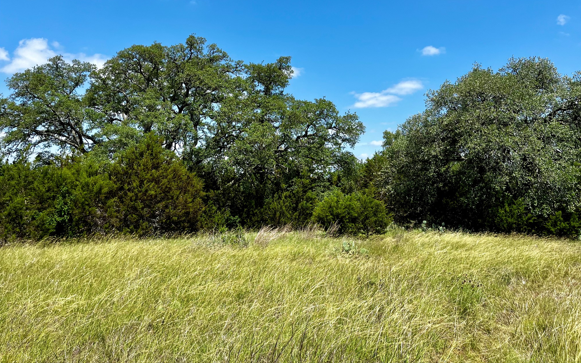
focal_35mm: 28
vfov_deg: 44.3
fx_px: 443
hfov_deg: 66.5
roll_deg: +0.4
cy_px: 144
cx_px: 294
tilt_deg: +6.2
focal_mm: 5.1
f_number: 1.6
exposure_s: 1/2755
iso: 50
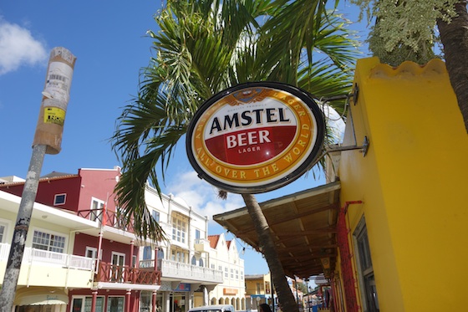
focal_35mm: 28
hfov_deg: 65.5
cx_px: 234
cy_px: 156
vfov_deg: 46.4
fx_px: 364
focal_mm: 10.4
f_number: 5.6
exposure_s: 1/400
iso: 125
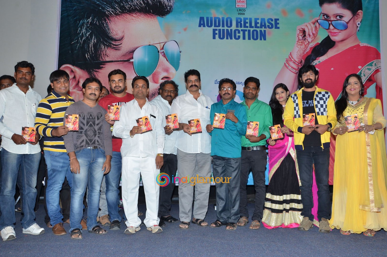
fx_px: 354
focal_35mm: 33
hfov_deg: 57.3
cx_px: 194
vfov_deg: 39.8
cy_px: 128
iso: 800
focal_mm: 22
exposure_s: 1/125
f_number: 6.3
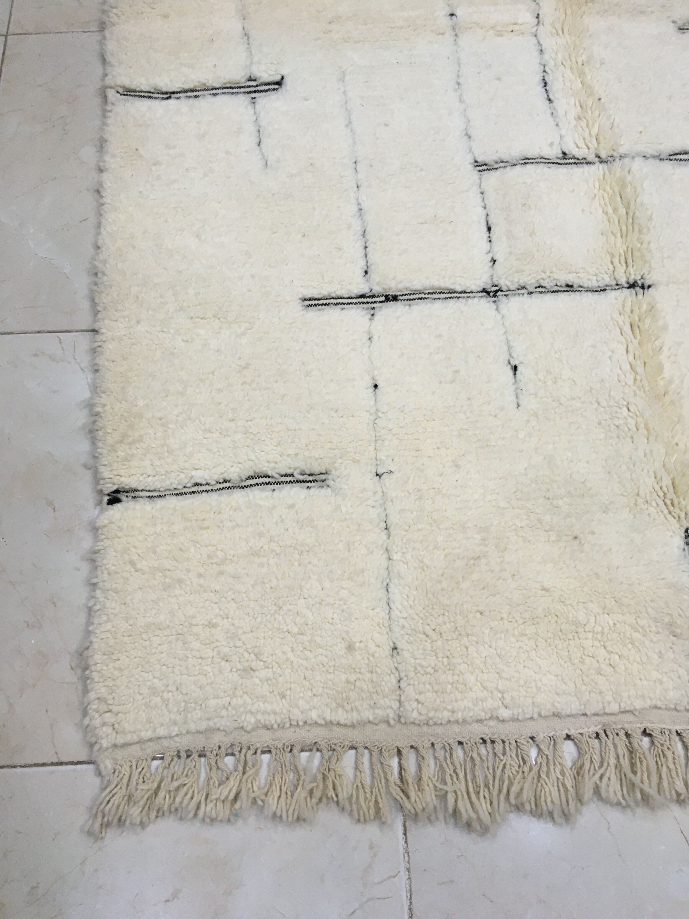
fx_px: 770
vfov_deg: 61.7
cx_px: 344
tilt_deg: -69.1
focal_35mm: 29
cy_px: 460
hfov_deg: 48.2
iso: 64
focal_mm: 4.15
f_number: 2.2
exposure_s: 1/30
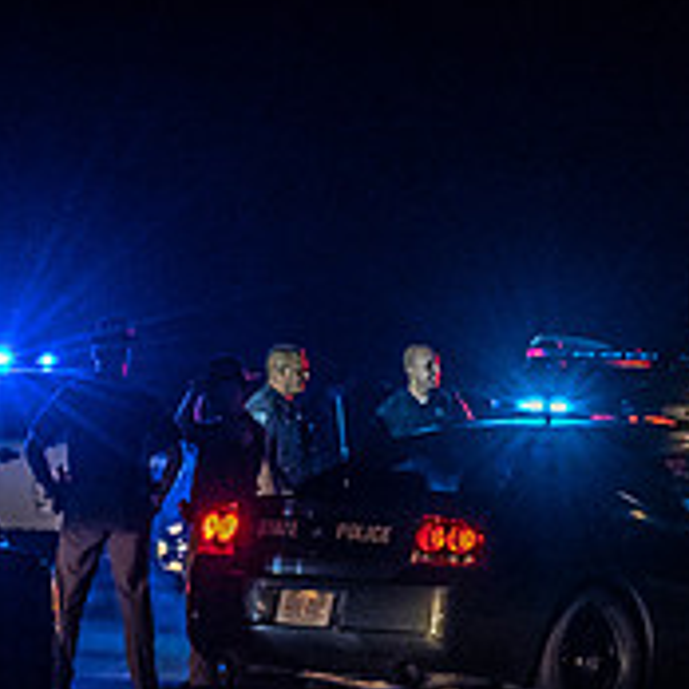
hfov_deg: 2.3
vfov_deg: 2.3
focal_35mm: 757
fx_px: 17047
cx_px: 426
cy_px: 452
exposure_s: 1/125
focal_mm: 165
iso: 2000
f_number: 5.3
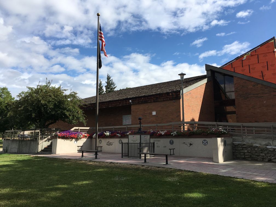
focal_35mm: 29
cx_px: 138
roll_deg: -0.2
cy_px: 104
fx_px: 231
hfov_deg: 61.7
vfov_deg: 48.2
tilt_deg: +6.9
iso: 25
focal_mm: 4.15
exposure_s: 1/1570
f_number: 2.2
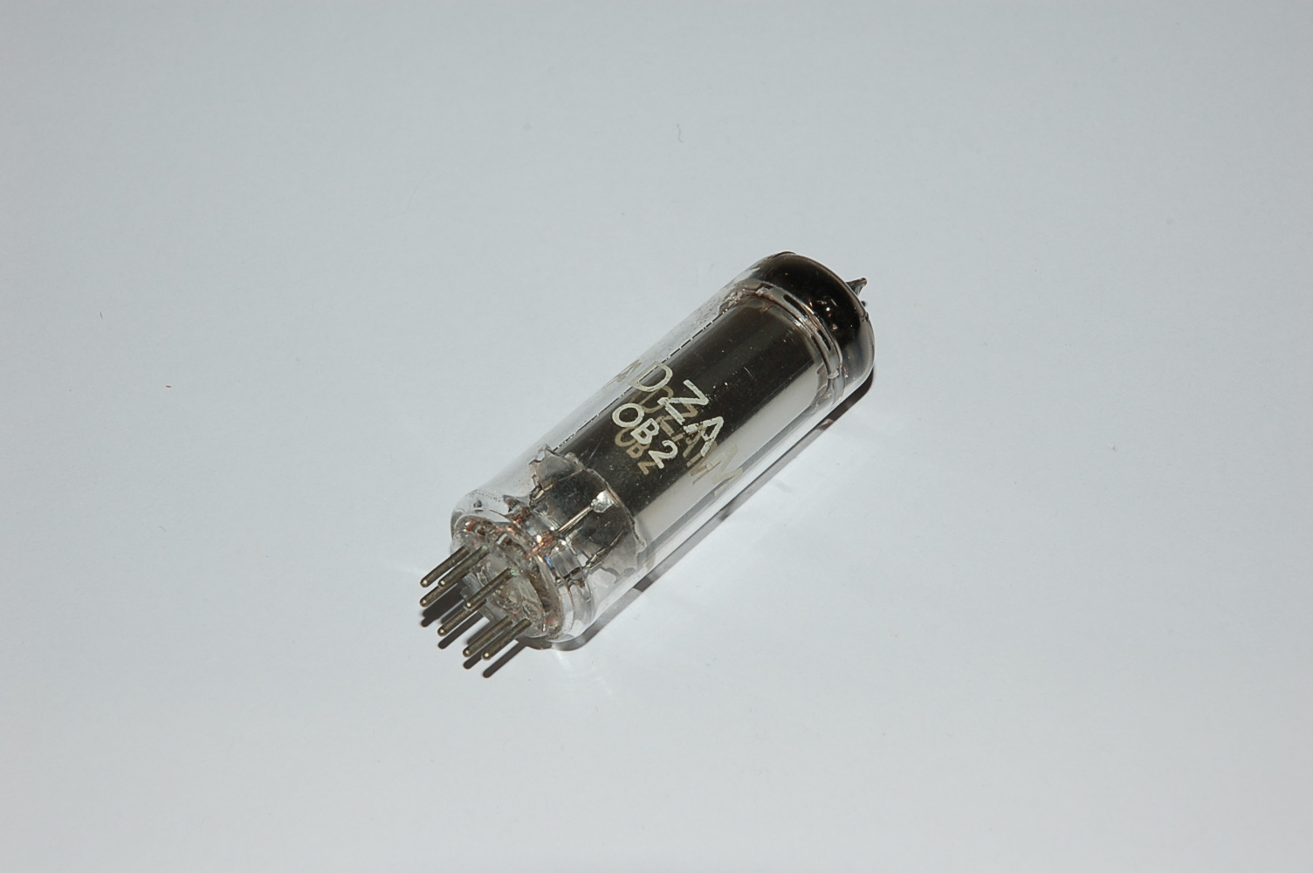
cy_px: 436
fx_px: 3826
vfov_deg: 13.0
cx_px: 656
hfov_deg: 19.5
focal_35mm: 105
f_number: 16
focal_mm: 70
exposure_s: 1/60
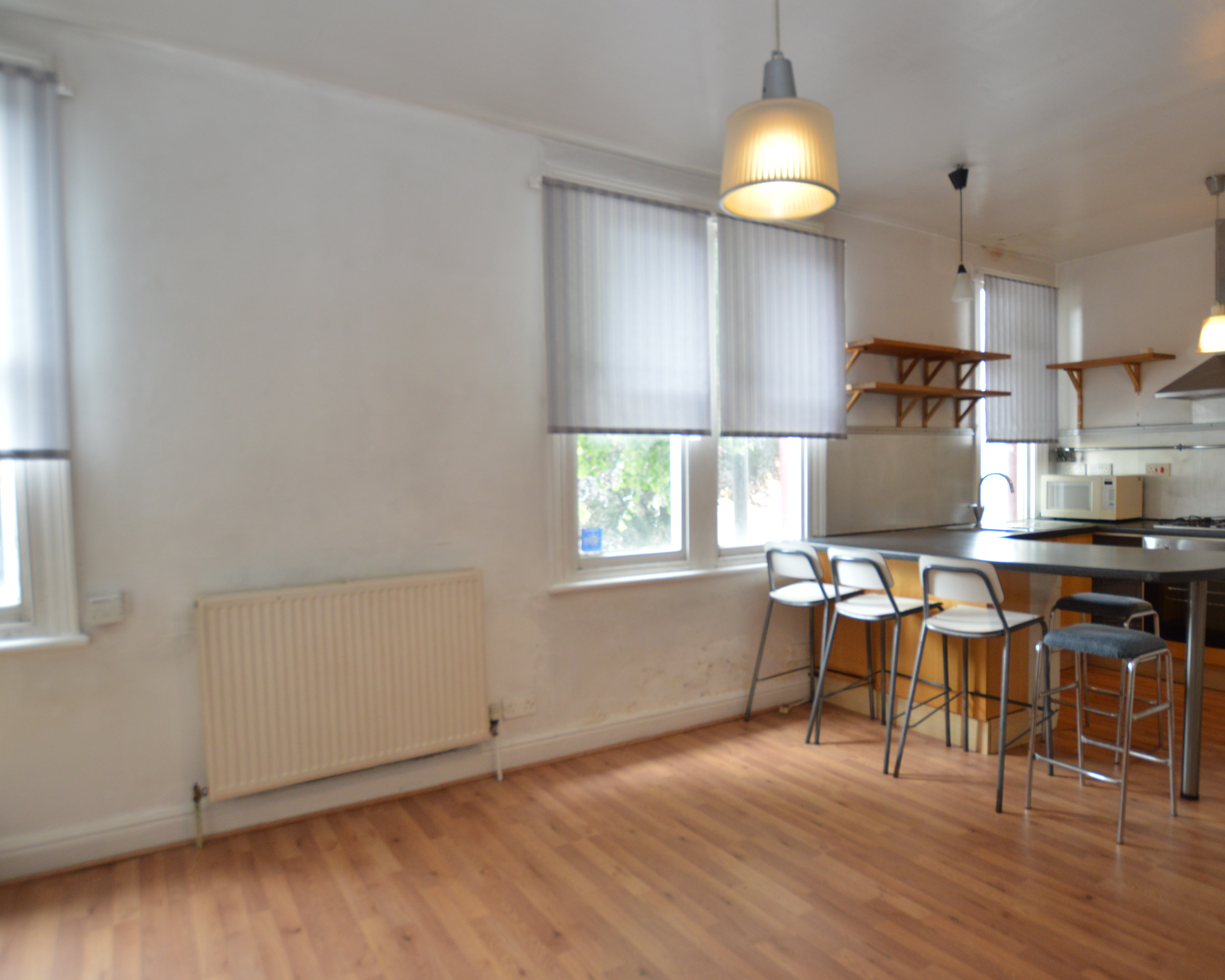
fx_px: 761
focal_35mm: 21
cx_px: 672
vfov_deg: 65.5
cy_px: 503
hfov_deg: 77.4
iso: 560
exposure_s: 1/60
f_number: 3.5
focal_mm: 12
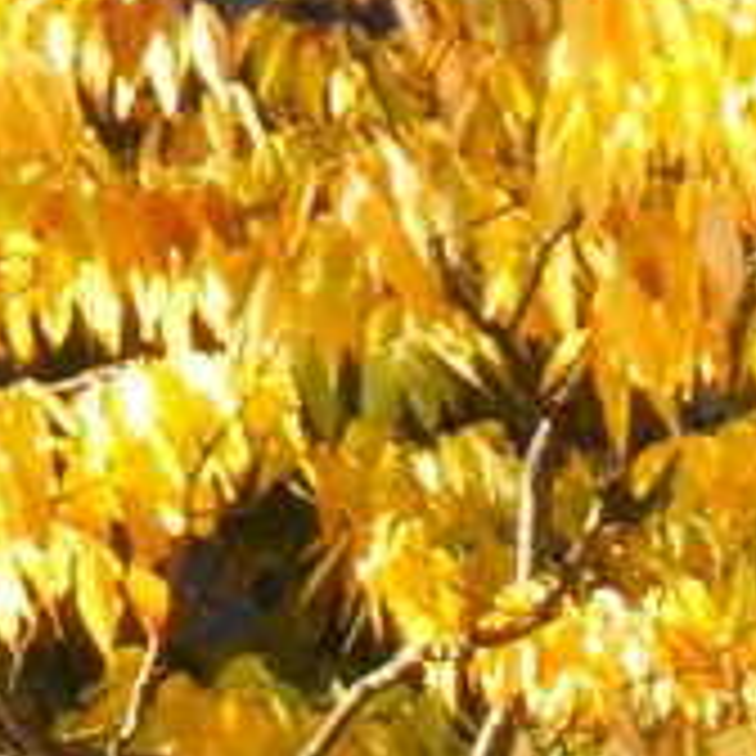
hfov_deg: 1.5
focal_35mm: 1152
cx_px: 1107
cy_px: 2992
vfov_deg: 1.5
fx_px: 28464
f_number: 5.4
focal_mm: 24.4
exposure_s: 1/60
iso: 160
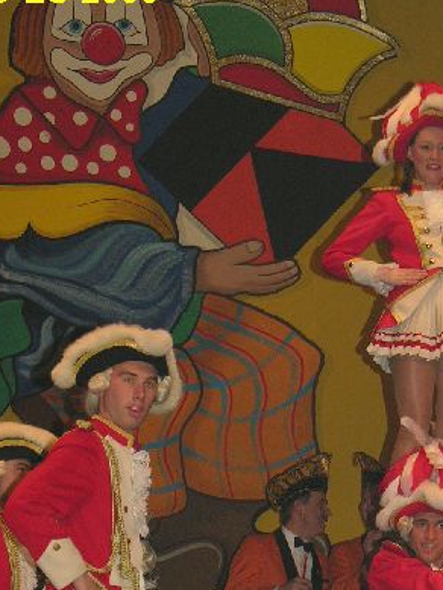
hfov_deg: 7.5
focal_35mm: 198
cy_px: 559
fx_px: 3377
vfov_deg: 9.9
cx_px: 420
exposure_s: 1/120
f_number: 3.6
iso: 100
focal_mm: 24
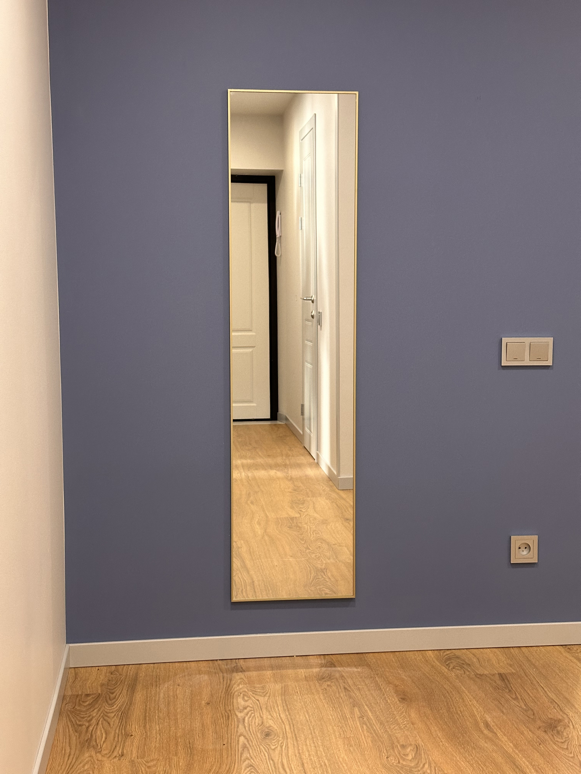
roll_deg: +0.4
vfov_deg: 39.7
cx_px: 290
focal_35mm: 48
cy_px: 387
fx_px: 1074
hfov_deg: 30.3
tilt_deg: -5.6
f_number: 1.78
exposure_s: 1/50
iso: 250
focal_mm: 6.86
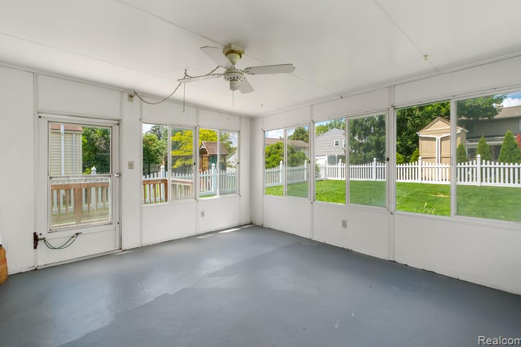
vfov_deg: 73.6
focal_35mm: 16
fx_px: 231
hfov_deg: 96.8
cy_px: 164
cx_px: 255
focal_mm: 10
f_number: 8
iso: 500
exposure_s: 1/15
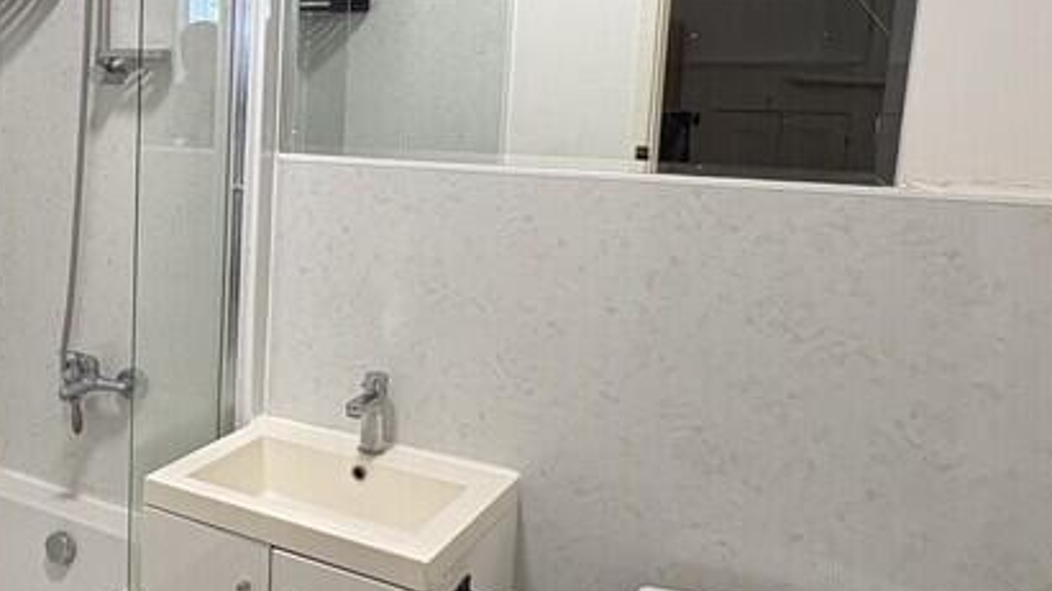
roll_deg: +0.8
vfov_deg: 31.1
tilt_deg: -8.4
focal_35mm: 38
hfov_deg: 46.0
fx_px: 1060
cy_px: 235
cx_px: 46
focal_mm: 2.22
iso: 160
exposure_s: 1/100
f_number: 2.2
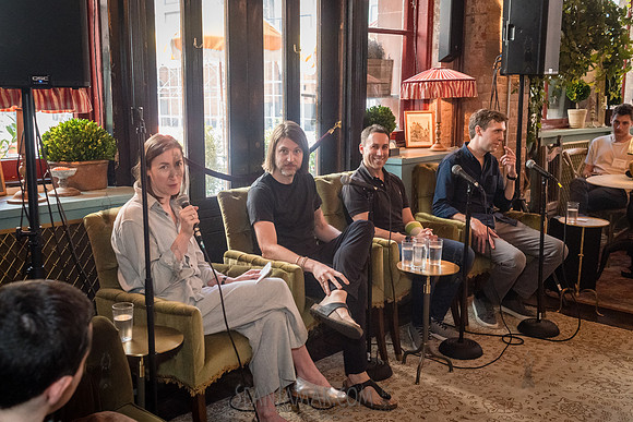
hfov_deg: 50.3
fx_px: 673
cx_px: 300
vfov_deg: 34.8
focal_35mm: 38
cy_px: 212
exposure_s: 1/200
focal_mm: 35
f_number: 5
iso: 4000
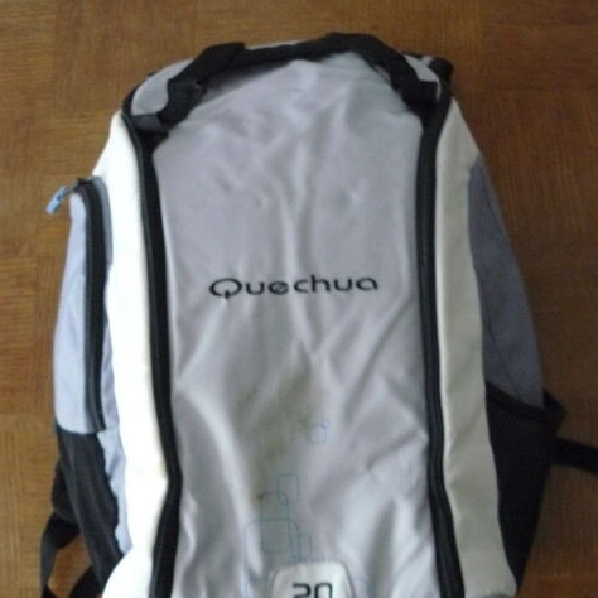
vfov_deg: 39.0
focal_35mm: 43
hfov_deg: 39.2
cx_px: 296
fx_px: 840
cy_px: 362
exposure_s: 1/10
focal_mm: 6
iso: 400
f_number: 2.8
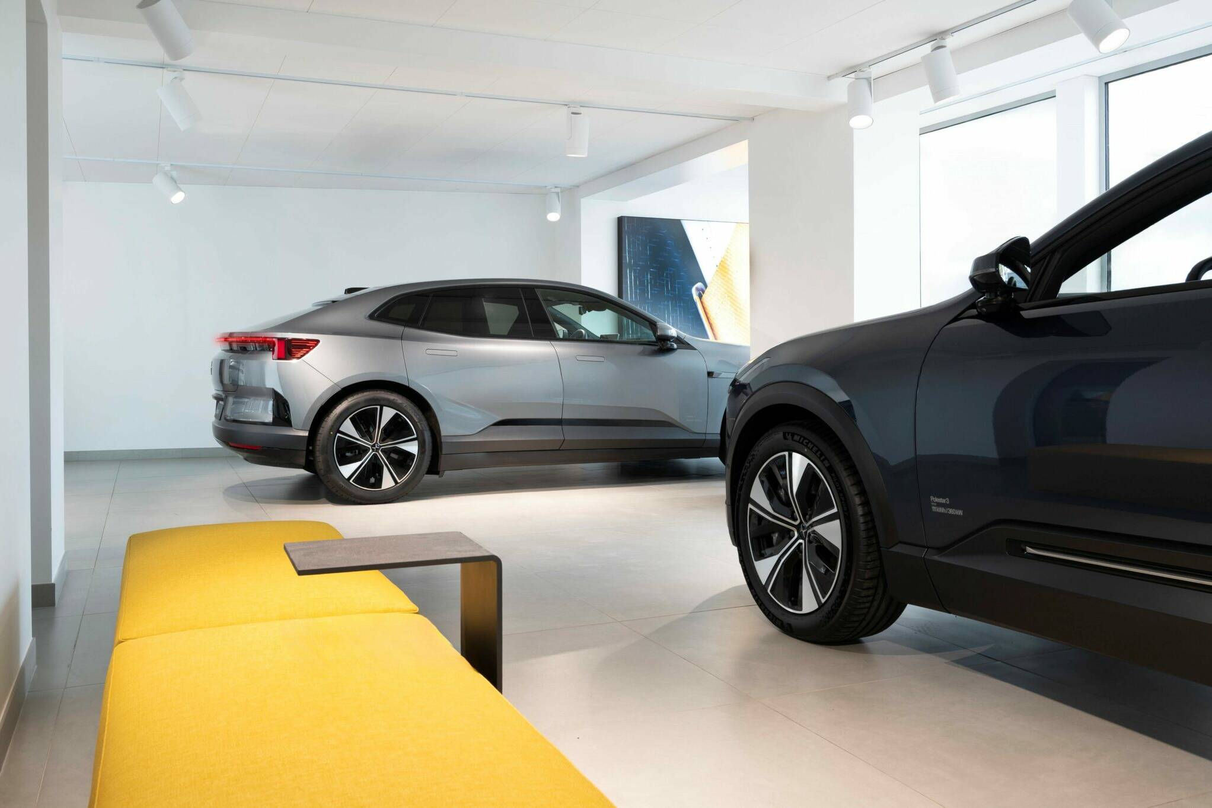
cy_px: 404
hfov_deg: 63.7
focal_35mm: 29
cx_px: 606
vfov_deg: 45.0
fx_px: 976
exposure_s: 1/10
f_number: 8
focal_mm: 29
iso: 200
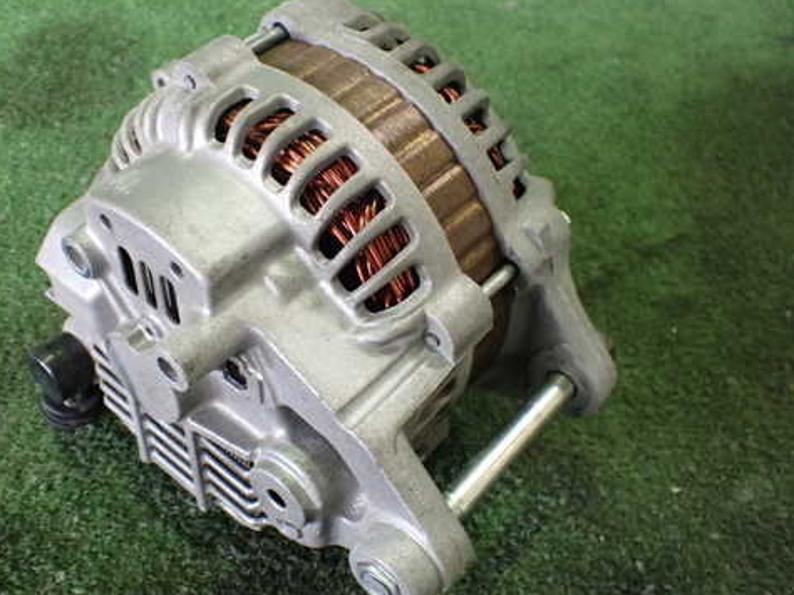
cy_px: 305
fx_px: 871
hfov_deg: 48.5
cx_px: 296
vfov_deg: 37.7
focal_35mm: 38
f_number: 2.3
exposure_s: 1/100
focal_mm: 5.4
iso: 800
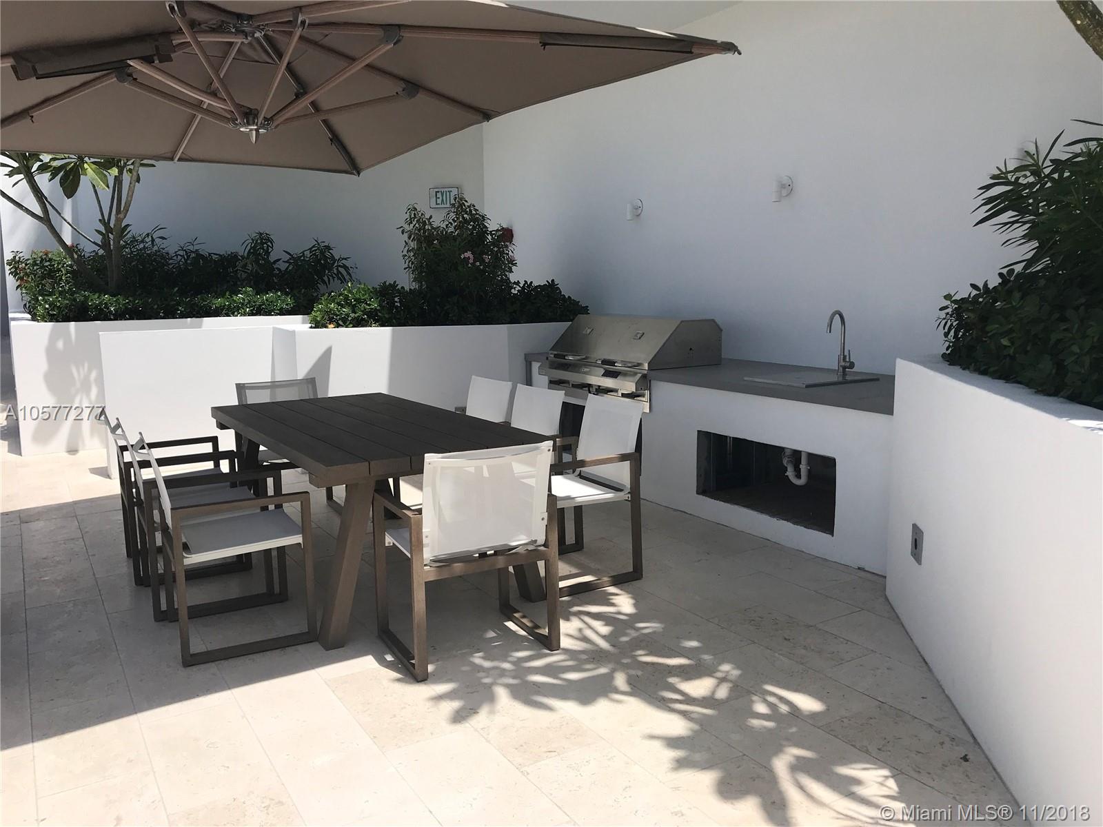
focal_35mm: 28
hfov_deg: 63.4
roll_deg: +0.1
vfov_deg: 49.7
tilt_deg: -9.1
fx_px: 892
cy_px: 414
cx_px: 552
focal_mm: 3.99
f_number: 1.8
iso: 20
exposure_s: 1/3690
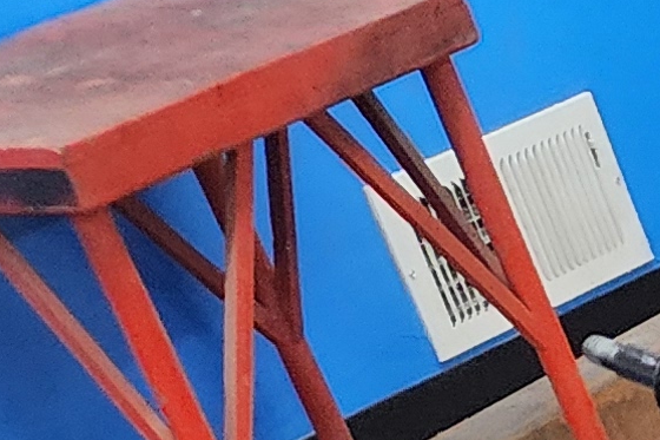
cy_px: 1340
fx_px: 3134
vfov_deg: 7.1
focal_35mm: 171
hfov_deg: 9.1
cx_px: 2120
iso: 640
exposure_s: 1/120
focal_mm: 6.4
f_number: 1.8
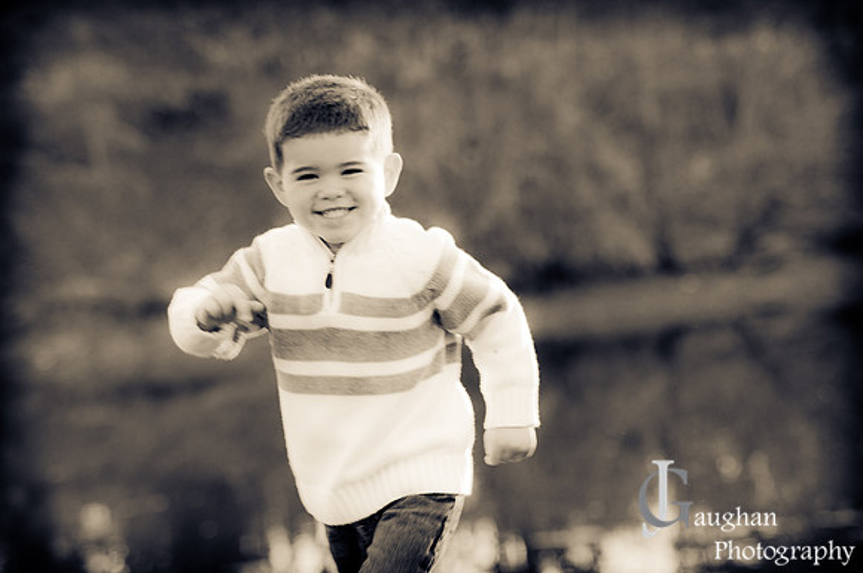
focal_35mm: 138
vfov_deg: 9.9
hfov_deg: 14.9
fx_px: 3304
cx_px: 432
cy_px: 286
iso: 400
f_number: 3.2
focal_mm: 92
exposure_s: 1/160
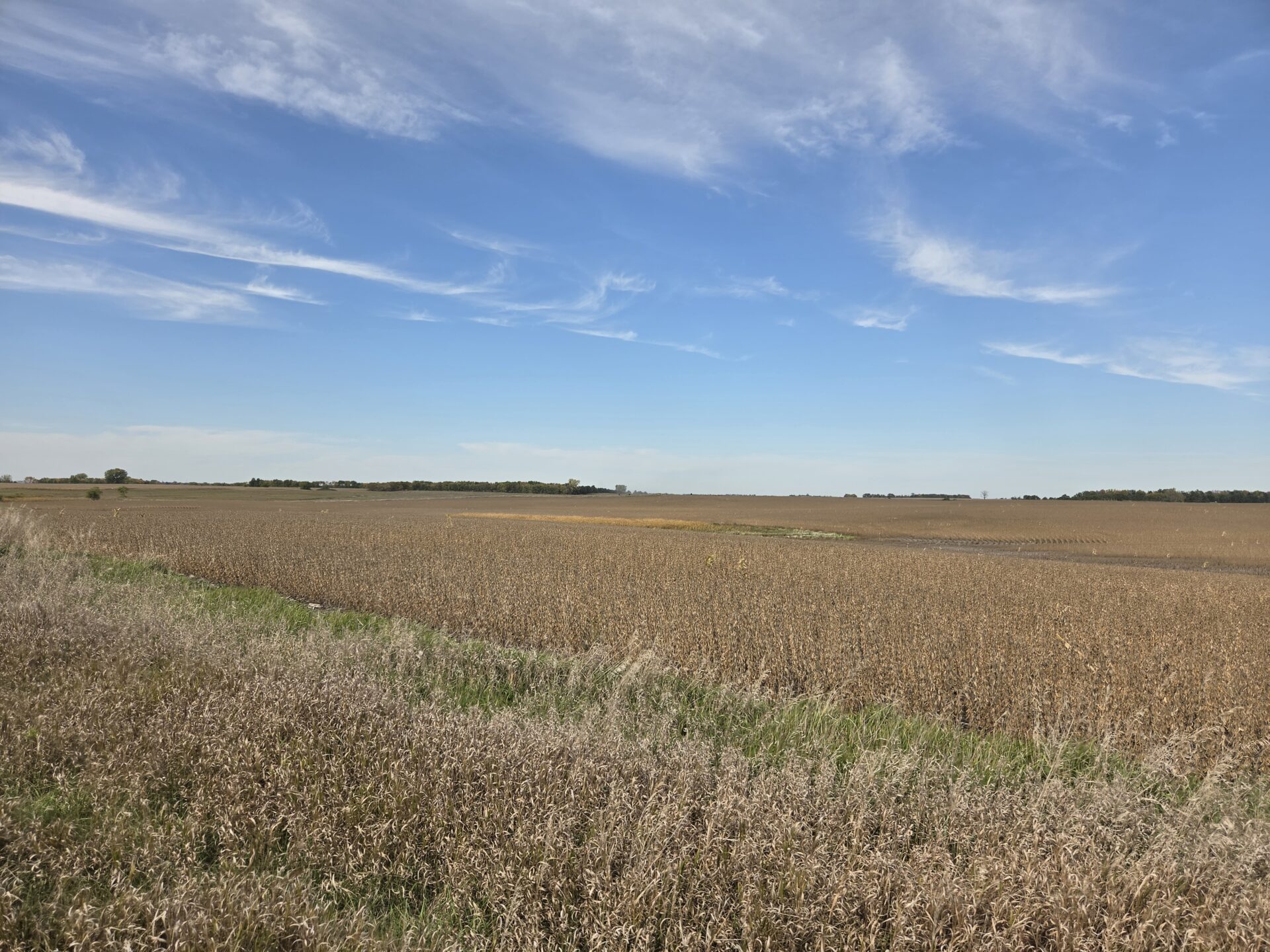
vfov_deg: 58.9
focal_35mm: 23
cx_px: 635
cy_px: 476
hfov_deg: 73.9
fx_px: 844
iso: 80
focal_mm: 5.4
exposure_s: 1/3608
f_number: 1.8
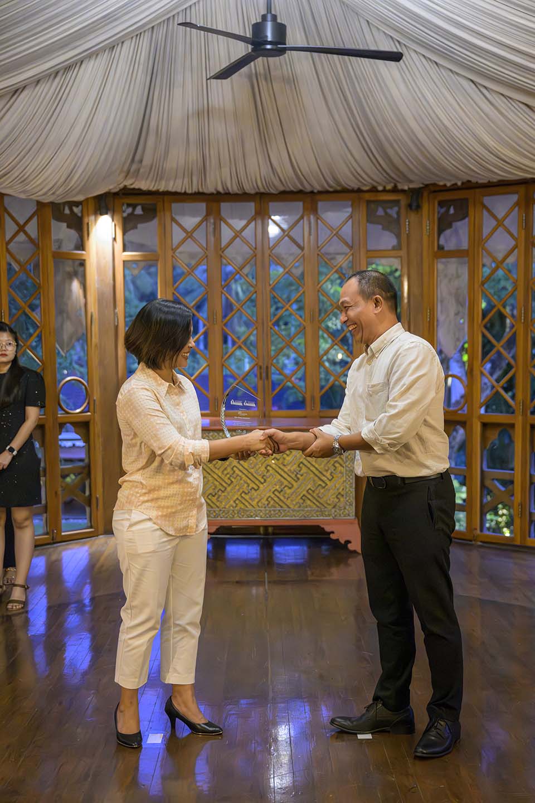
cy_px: 402
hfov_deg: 29.2
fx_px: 1025
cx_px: 268
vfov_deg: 42.7
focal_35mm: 46
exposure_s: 1/200
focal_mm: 46
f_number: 3.2
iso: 16000
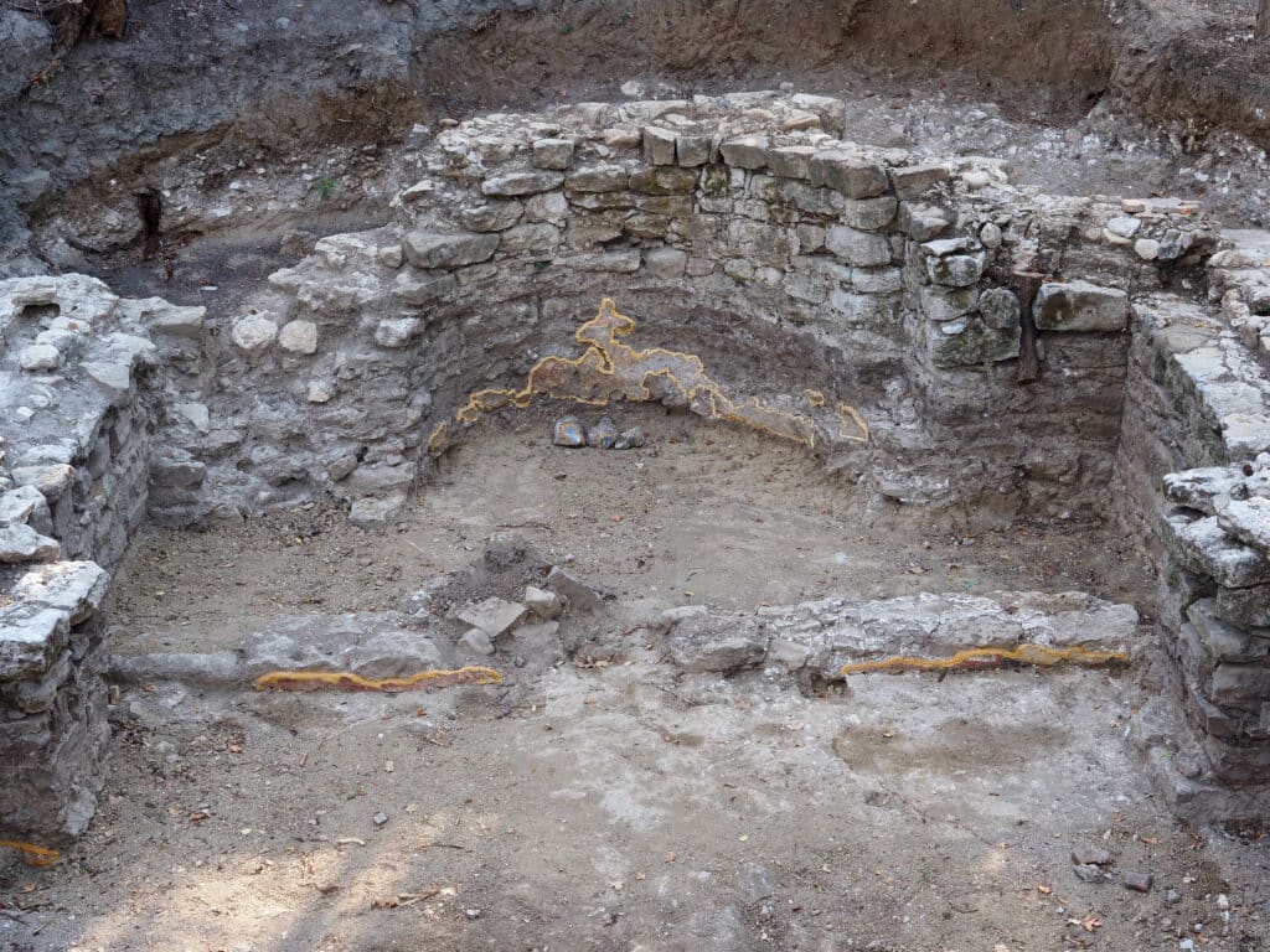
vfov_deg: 29.1
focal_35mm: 50
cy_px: 476
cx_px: 635
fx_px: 1834
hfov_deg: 38.2
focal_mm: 25
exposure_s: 1/60
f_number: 8
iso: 500
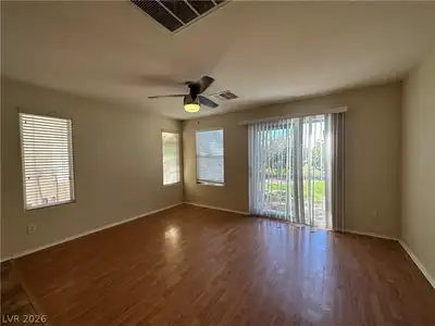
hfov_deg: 102.1
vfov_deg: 85.7
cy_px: 163
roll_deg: +0.7
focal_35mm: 14
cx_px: 218
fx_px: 176
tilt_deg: -2.0
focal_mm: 2.22
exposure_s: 1/126
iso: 40
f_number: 2.2
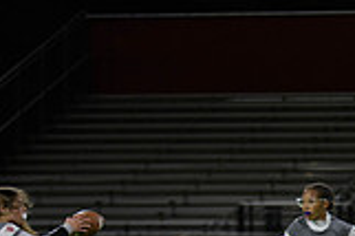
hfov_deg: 5.1
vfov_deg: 3.4
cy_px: 387
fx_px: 3980
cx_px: 410
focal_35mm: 404
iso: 640
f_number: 2.8
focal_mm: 112
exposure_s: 1/200
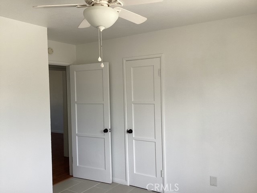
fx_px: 230
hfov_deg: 58.4
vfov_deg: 45.4
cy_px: 96
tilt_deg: -0.4
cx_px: 128
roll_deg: +1.1
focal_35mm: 31
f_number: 2.4
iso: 32
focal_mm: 3.3
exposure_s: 1/120
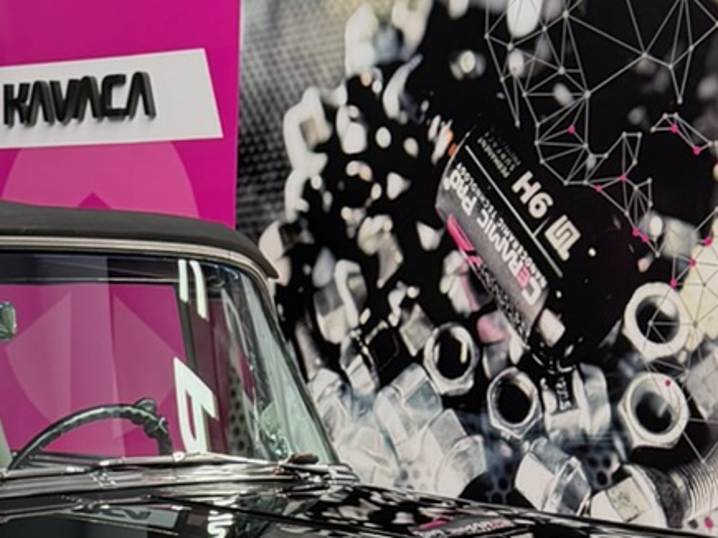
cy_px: 774
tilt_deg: -11.8
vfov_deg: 12.5
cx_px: 61
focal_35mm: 113
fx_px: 2343
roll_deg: +1.9
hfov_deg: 17.2
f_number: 1.78
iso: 160
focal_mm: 6.76
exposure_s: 1/60
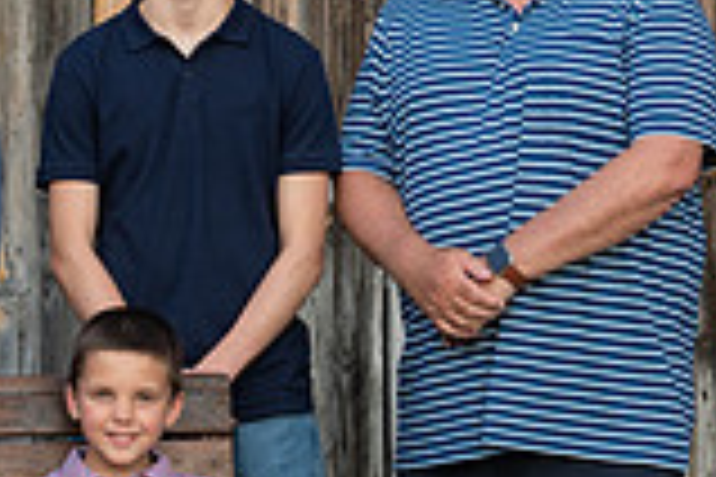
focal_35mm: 202
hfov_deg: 9.9
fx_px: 4017
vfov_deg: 6.8
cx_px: -318
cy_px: 342
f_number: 2.8
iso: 200
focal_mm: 50
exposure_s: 1/500
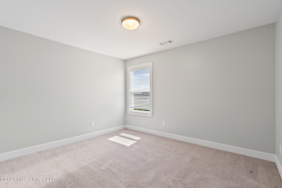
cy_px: 94
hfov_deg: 96.7
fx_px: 125
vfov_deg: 73.8
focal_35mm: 16
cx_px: 141
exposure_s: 1/80
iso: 800
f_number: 9
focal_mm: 16
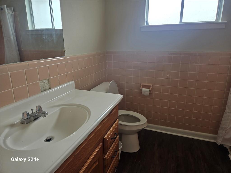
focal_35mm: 23
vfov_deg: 58.9
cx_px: 116
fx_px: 153
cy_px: 86
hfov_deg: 73.9
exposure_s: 1/120
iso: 25
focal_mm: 5.4
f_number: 1.8
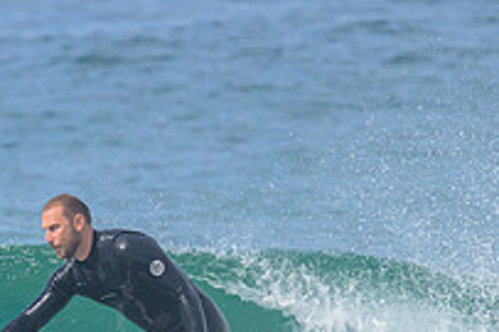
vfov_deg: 0.7
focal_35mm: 1915
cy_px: 395
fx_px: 26522
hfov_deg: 1.1
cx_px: 54
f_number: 11
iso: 640
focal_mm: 550
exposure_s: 1/2000
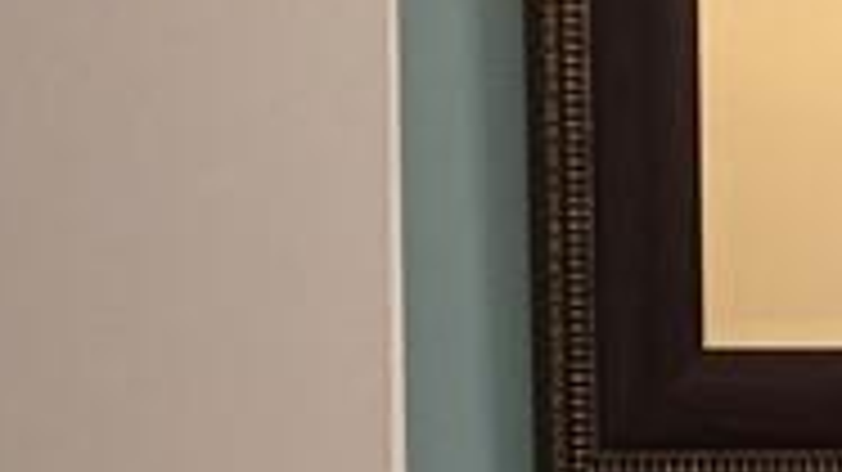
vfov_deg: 6.9
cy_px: 665
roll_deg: -0.5
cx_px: 1747
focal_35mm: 173
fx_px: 3861
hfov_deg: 11.2
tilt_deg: -5.5
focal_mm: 4.15
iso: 100
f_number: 2.2
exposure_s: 1/30
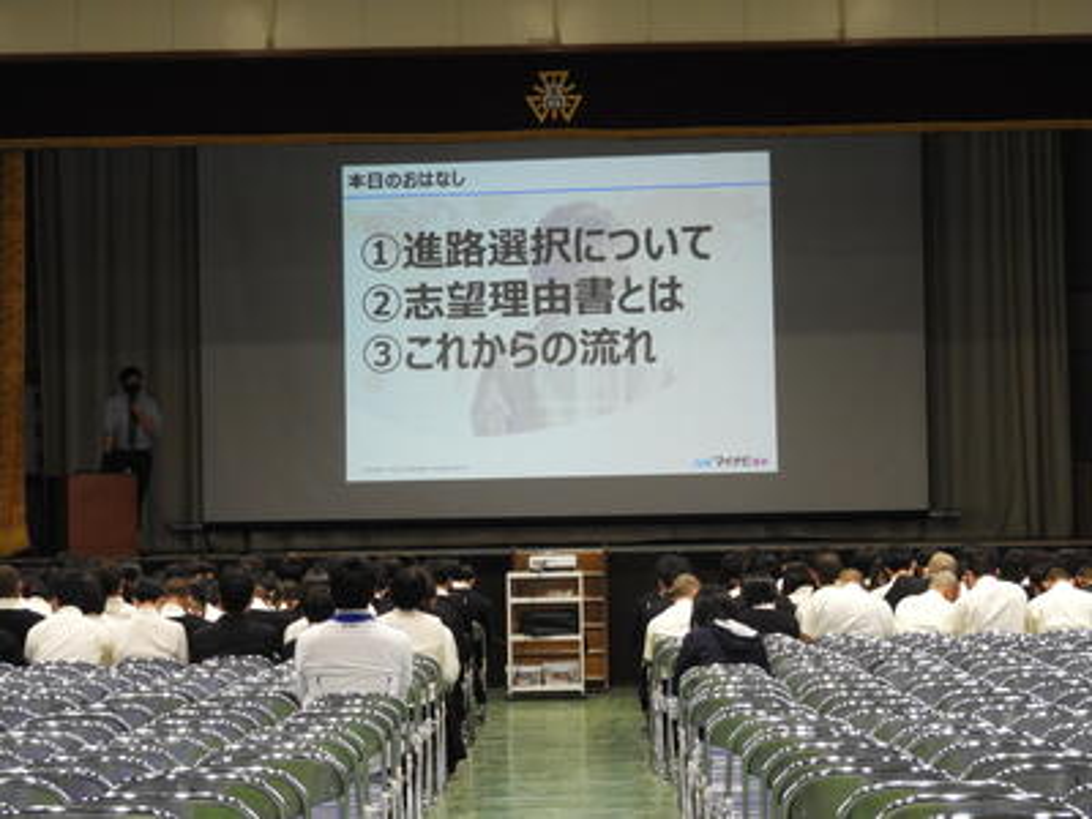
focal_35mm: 115
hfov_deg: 17.1
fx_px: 3628
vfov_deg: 12.9
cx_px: 546
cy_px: 410
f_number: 5
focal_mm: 20.6
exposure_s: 1/30
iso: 400
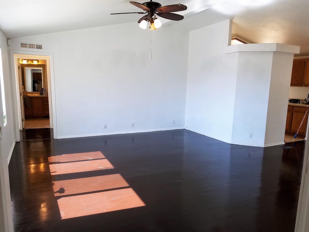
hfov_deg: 67.3
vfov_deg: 53.0
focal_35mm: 26
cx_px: 154
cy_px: 116
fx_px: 232
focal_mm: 4.2
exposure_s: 1/120
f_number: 1.7
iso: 64
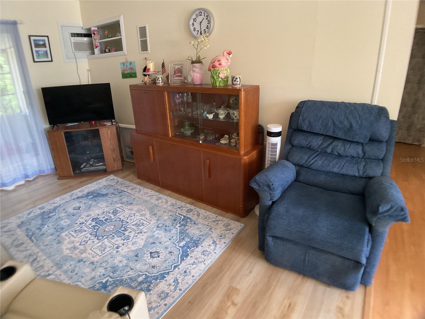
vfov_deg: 48.2
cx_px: 212
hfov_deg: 61.7
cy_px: 160
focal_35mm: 29
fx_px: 356
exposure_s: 1/60
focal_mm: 3
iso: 200
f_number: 1.8
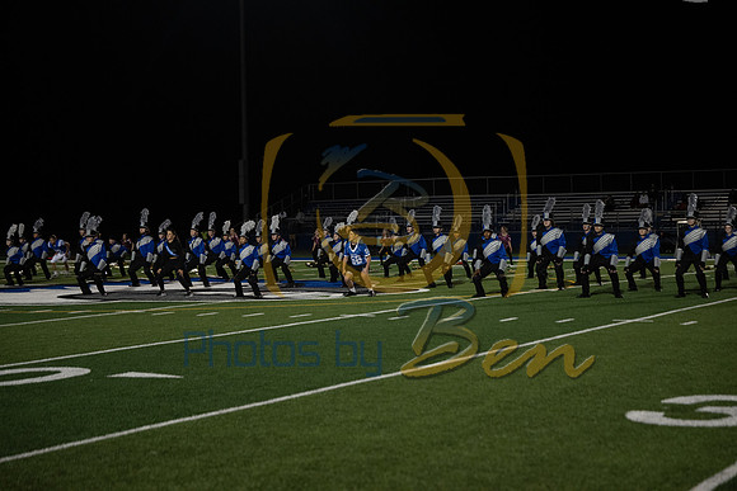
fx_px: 1433
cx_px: 368
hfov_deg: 28.8
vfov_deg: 19.5
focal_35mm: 70
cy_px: 246
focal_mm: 70
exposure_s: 1/1250
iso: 3200
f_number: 2.8
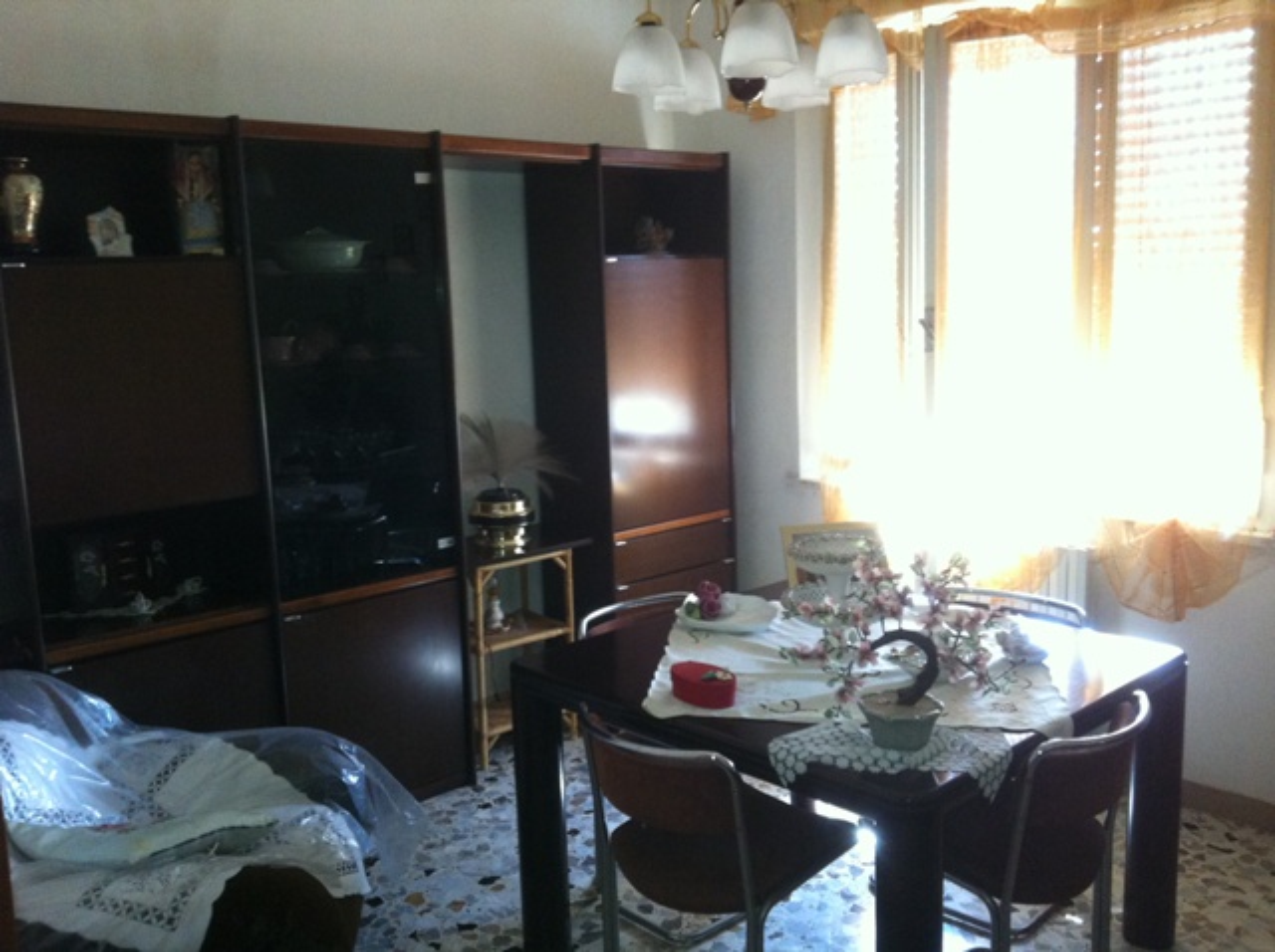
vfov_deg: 40.6
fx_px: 1287
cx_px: 638
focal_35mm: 35
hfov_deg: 52.7
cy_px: 476
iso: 250
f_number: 2.8
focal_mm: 3.85
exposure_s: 1/15
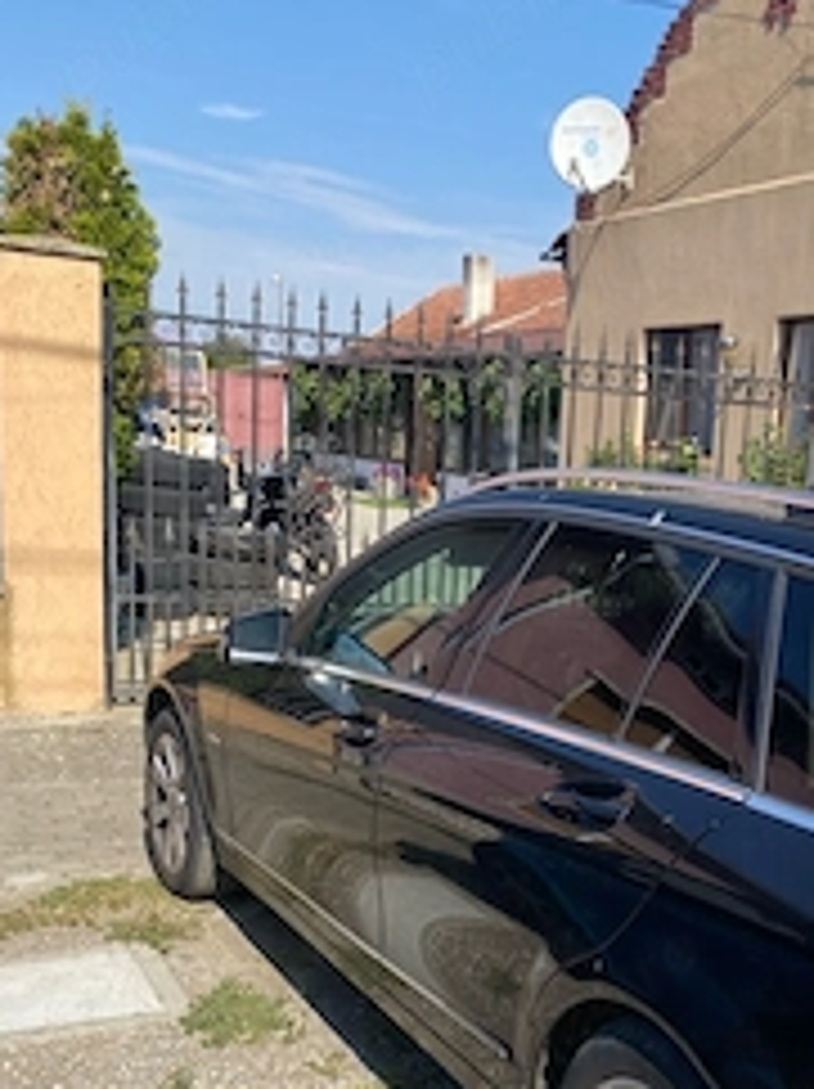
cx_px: 643
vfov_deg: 43.2
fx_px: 1351
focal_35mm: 43
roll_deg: -4.8
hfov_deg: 32.7
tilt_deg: -12.8
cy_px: 742
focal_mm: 4.25
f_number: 1.8
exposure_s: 1/2066
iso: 32
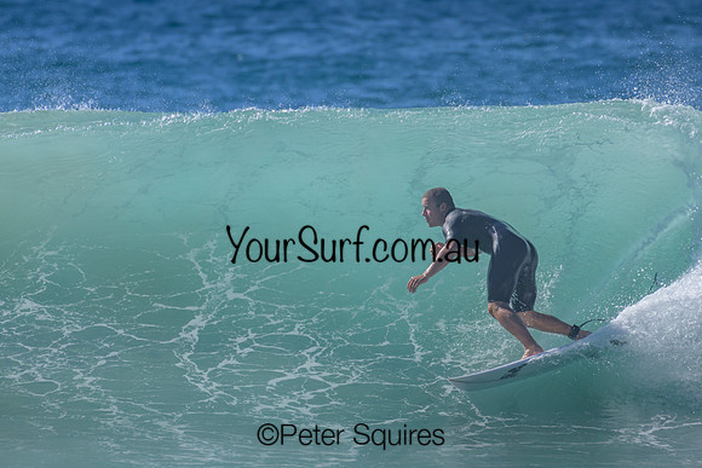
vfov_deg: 1.4
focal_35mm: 1000
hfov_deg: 2.1
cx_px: 351
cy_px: 234
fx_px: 19504
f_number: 11
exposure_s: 1/2000
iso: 800
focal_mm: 1000
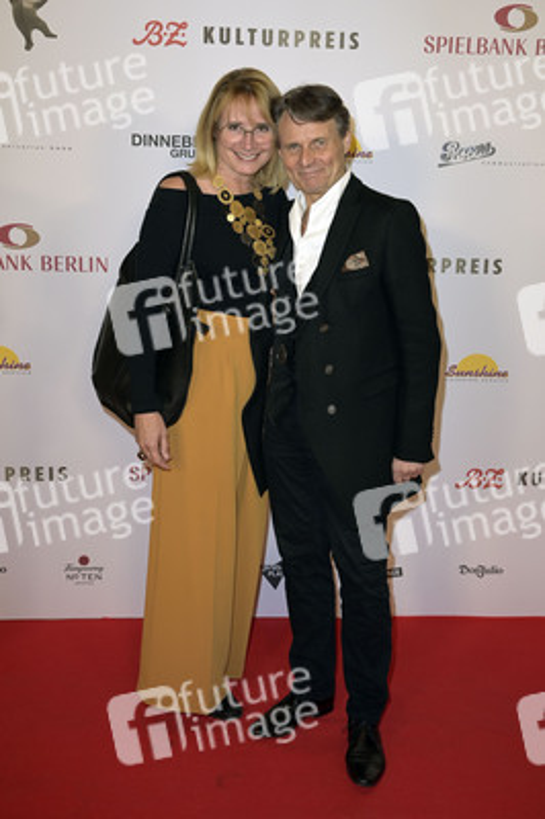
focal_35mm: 38
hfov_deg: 35.0
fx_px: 864
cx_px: 272
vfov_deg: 50.7
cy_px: 410
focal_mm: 38
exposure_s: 1/160
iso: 640
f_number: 5.6
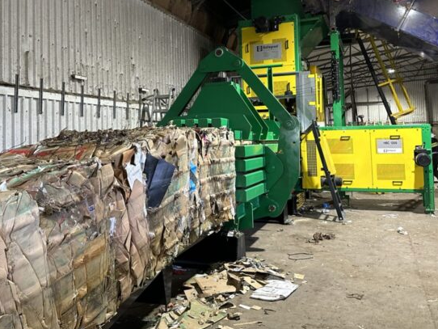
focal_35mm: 34
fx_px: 430
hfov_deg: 53.9
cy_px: 116
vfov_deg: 41.4
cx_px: 217
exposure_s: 1/50
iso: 400
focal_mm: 6.86
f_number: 1.78
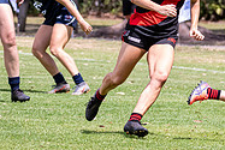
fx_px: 3340
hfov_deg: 3.8
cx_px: 272
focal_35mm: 534
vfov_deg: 2.6
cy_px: 18
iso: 800
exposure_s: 1/2500
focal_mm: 150
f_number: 6.3
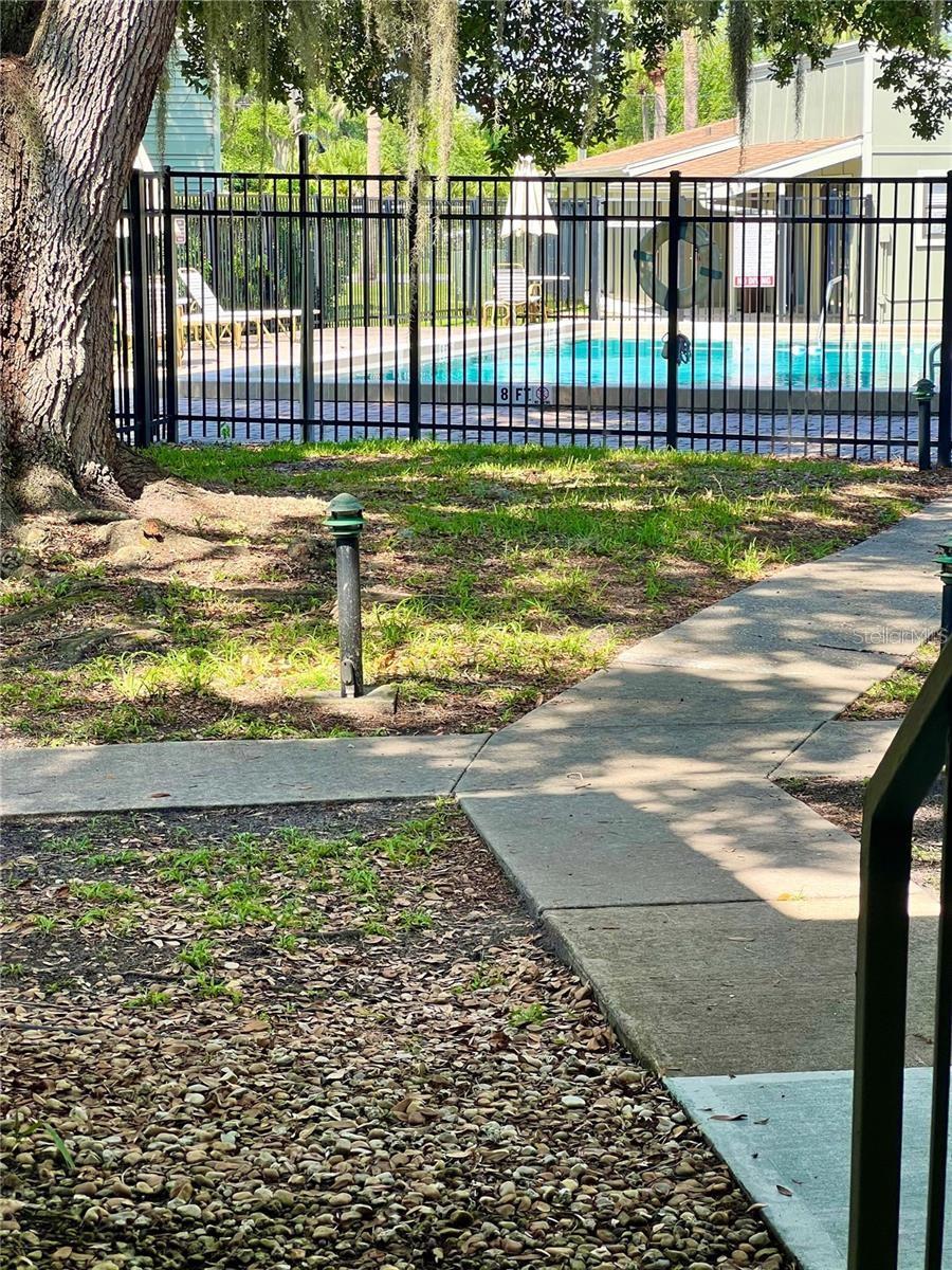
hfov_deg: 19.1
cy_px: 635
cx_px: 476
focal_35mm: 77
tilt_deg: -7.7
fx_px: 2824
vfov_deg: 25.3
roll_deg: +0.6
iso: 32
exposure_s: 1/121
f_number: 2.8
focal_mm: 9
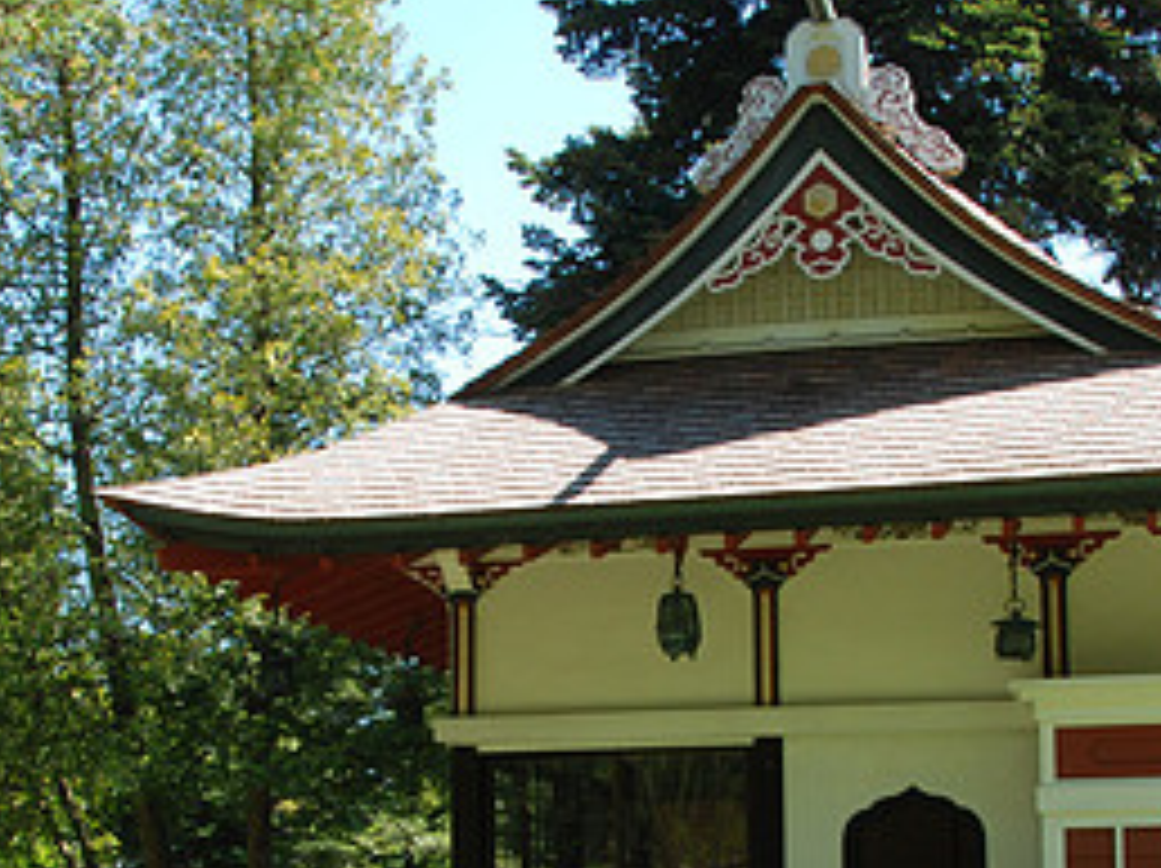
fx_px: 2178
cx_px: 616
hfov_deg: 29.8
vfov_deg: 22.1
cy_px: 742
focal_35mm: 65
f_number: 8
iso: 320
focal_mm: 20
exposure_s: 1/250
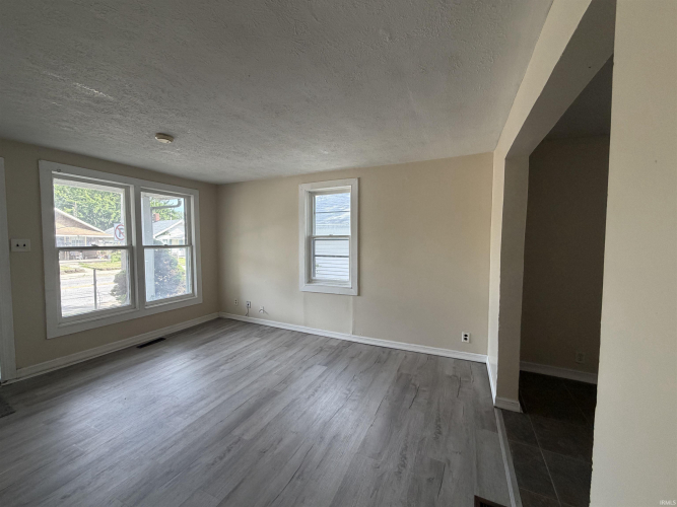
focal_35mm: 14
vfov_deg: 85.7
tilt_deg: -2.3
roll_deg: -0.8
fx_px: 274
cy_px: 254
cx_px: 338
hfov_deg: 102.1
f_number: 2.2
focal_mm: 2.22
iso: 160
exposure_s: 1/120
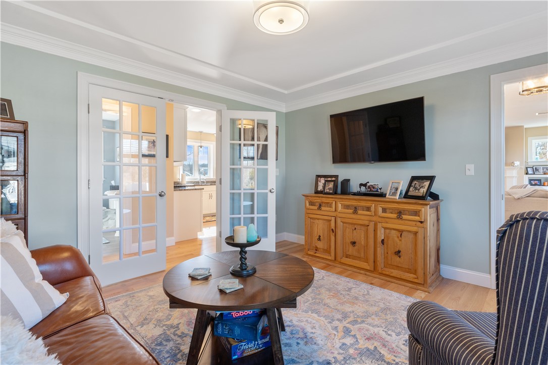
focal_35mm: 16
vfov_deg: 72.0
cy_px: 182
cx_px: 274
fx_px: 251
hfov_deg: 95.0
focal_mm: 11
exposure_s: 1/13
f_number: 7.1
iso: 320
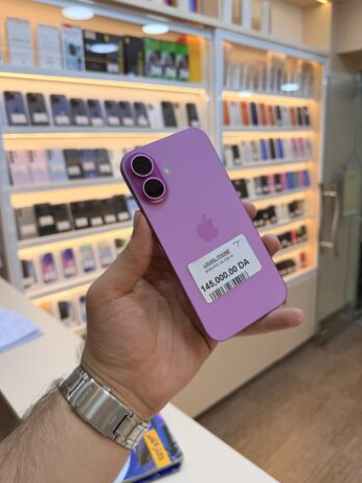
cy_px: 233
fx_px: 363
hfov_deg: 53.0
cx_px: 195
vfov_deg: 67.3
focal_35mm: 26
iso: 80
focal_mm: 6.76
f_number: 1.78
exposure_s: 1/467
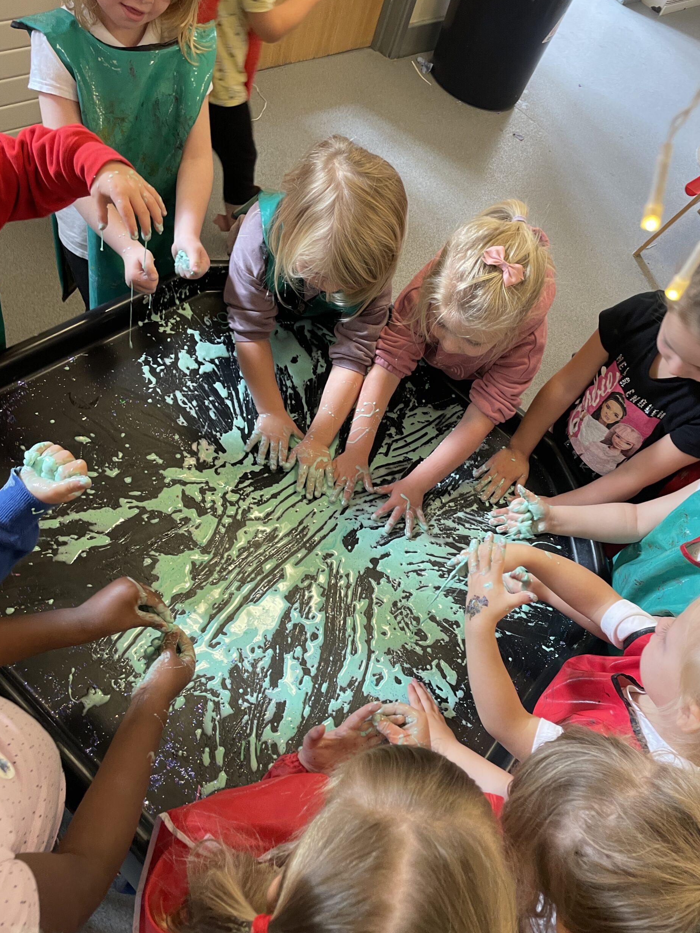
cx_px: 360
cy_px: 456
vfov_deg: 65.3
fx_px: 728
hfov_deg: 51.4
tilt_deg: -52.2
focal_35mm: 27
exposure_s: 1/49
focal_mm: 4.2
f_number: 1.6
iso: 160
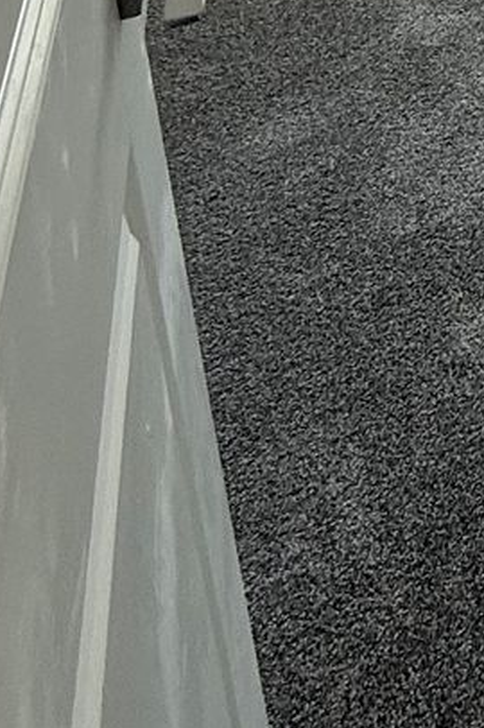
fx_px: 1353
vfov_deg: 23.9
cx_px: 975
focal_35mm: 67
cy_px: -360
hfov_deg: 15.8
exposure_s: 1/99
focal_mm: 2.22
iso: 80
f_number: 2.2
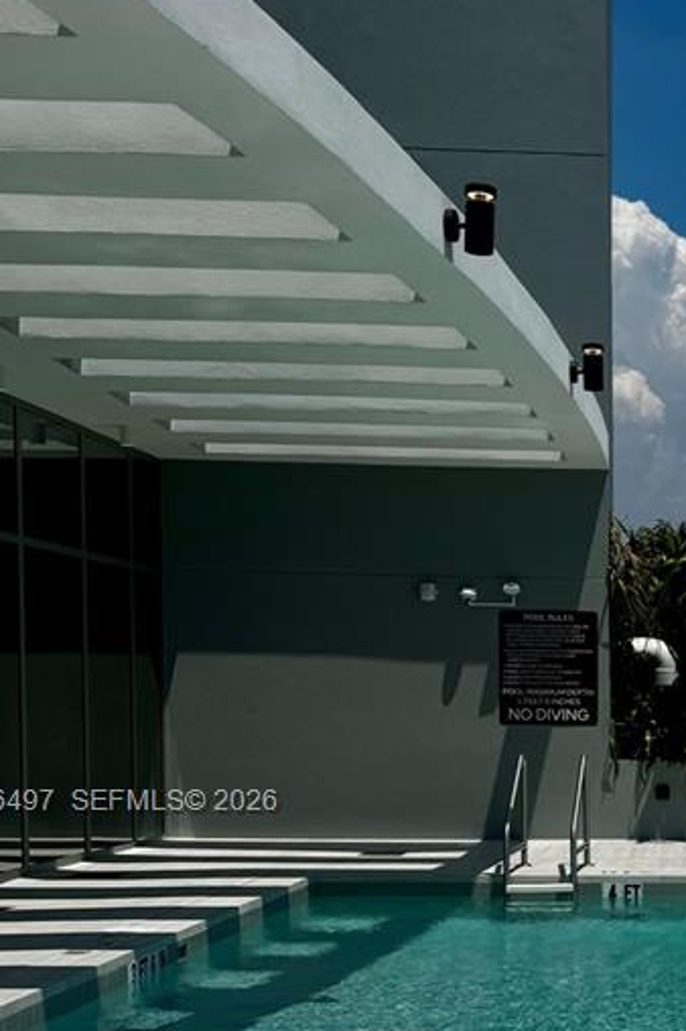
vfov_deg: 33.1
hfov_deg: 21.4
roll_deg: -0.1
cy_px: 804
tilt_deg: -3.5
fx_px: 1689
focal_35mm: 59
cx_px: 816
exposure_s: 1/12346
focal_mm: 6.76
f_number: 1.78
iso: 64
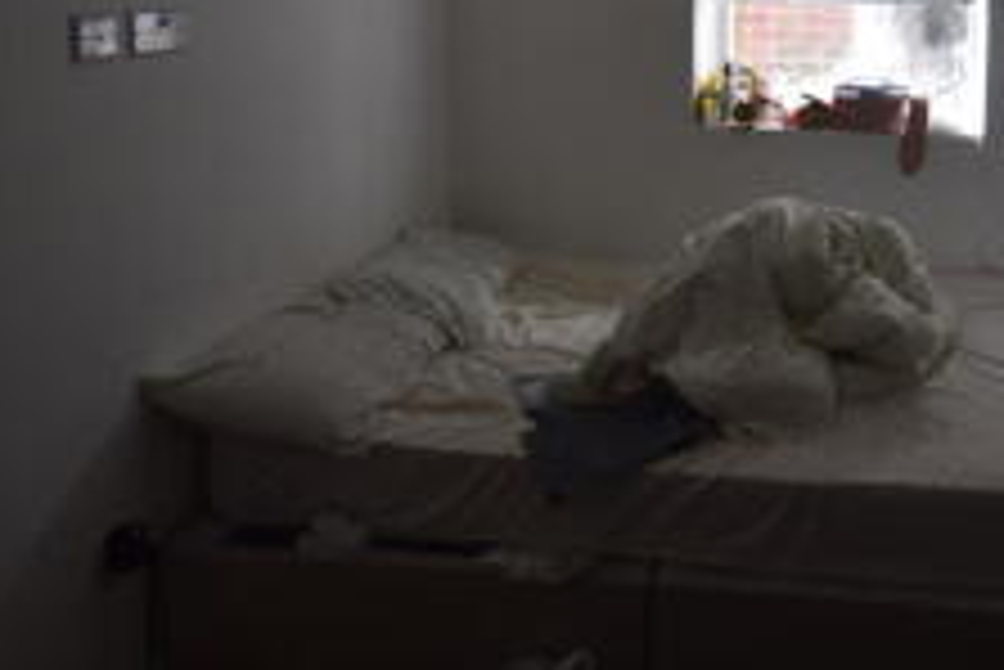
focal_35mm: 32
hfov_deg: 55.2
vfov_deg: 38.1
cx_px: 779
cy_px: 56
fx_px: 893
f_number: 5.6
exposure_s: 1/125
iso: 400
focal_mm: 10
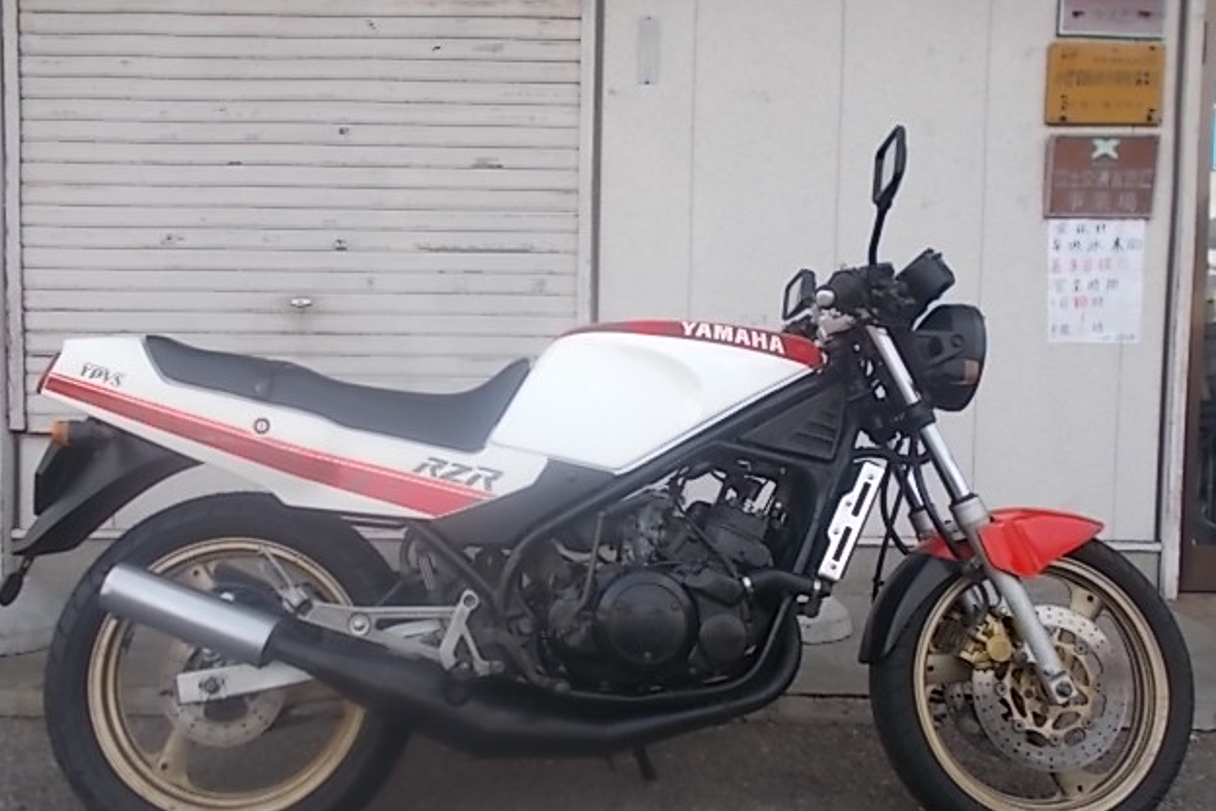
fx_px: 1081
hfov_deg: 58.7
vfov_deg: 41.1
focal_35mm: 32
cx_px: 604
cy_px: 441
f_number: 3.4
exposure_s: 1/160
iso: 80
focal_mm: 5.3
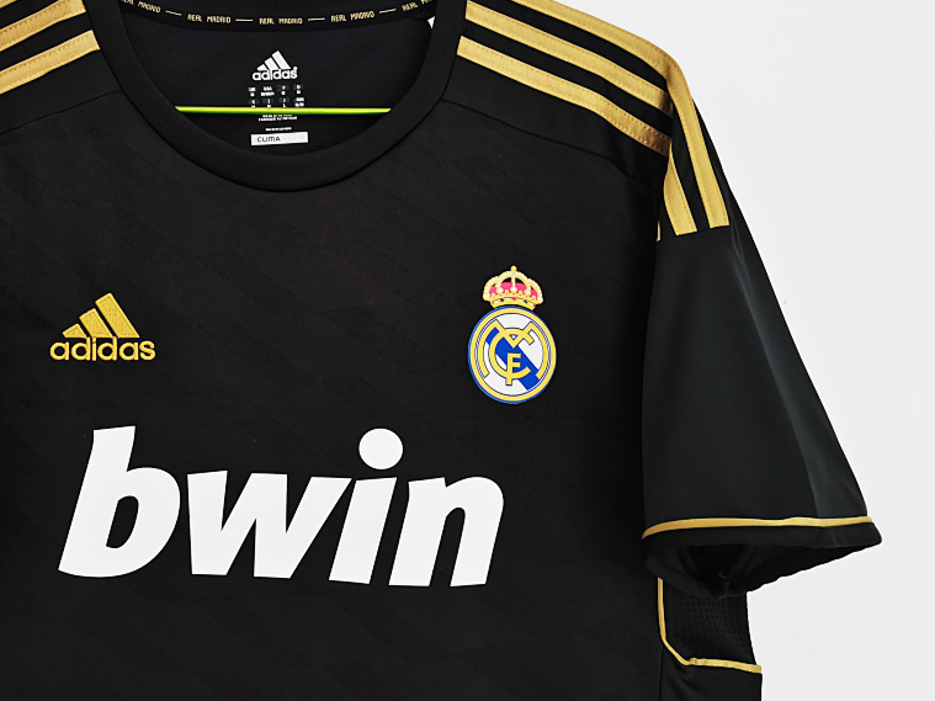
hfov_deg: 48.9
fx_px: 999
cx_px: 281
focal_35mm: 37
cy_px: 237
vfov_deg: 38.2
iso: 200
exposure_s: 1/50
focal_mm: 5.58
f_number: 1.8
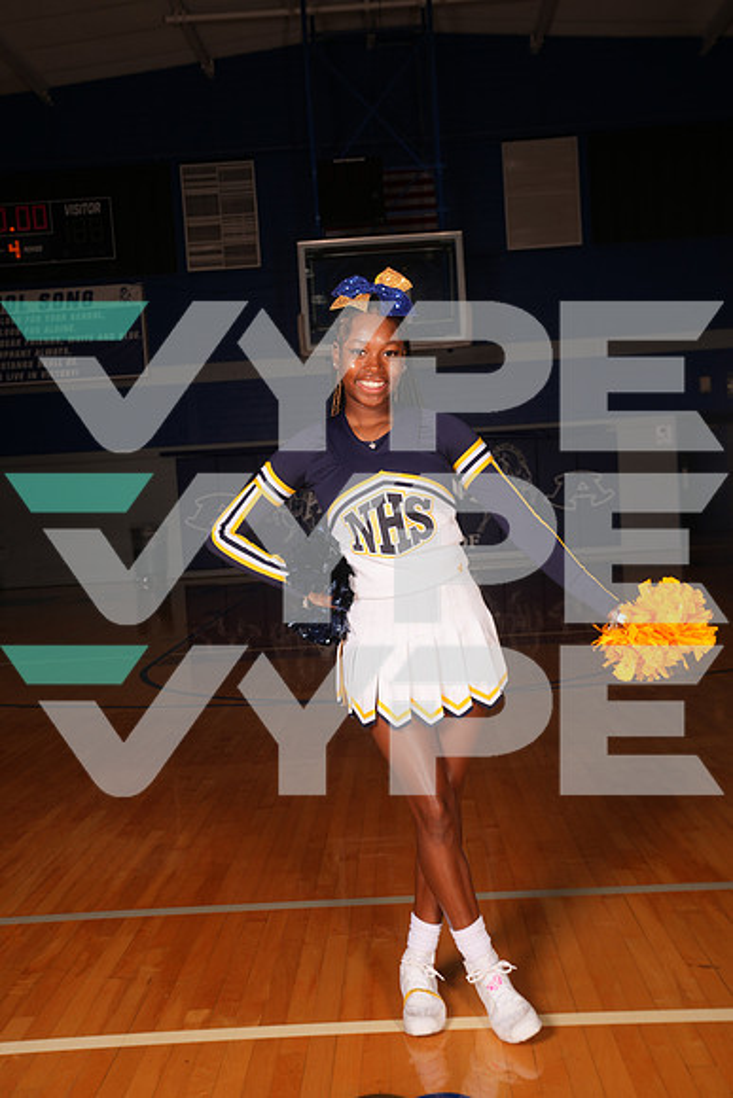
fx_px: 1099
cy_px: 549
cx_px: 366
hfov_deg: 36.9
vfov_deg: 53.1
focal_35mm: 36
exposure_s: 1/100
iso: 100
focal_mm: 36
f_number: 6.3
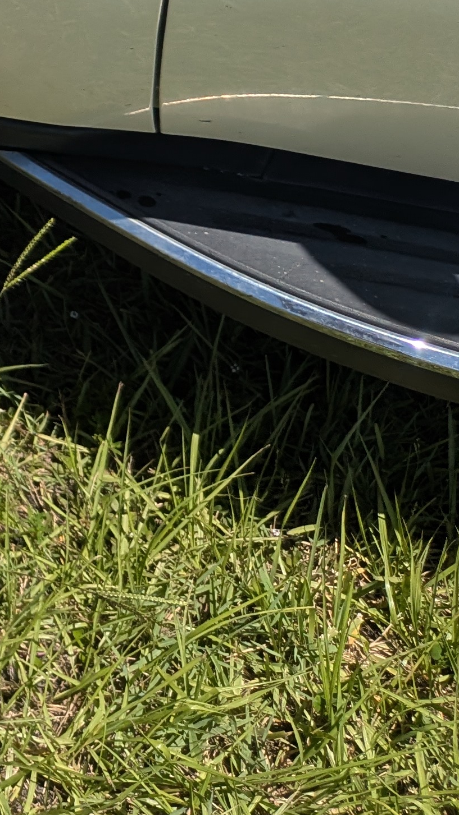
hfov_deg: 13.3
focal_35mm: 72
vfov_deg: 27.9
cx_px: -581
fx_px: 1558
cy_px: 35
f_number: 1.7
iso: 42
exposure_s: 1/2825
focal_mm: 4.53
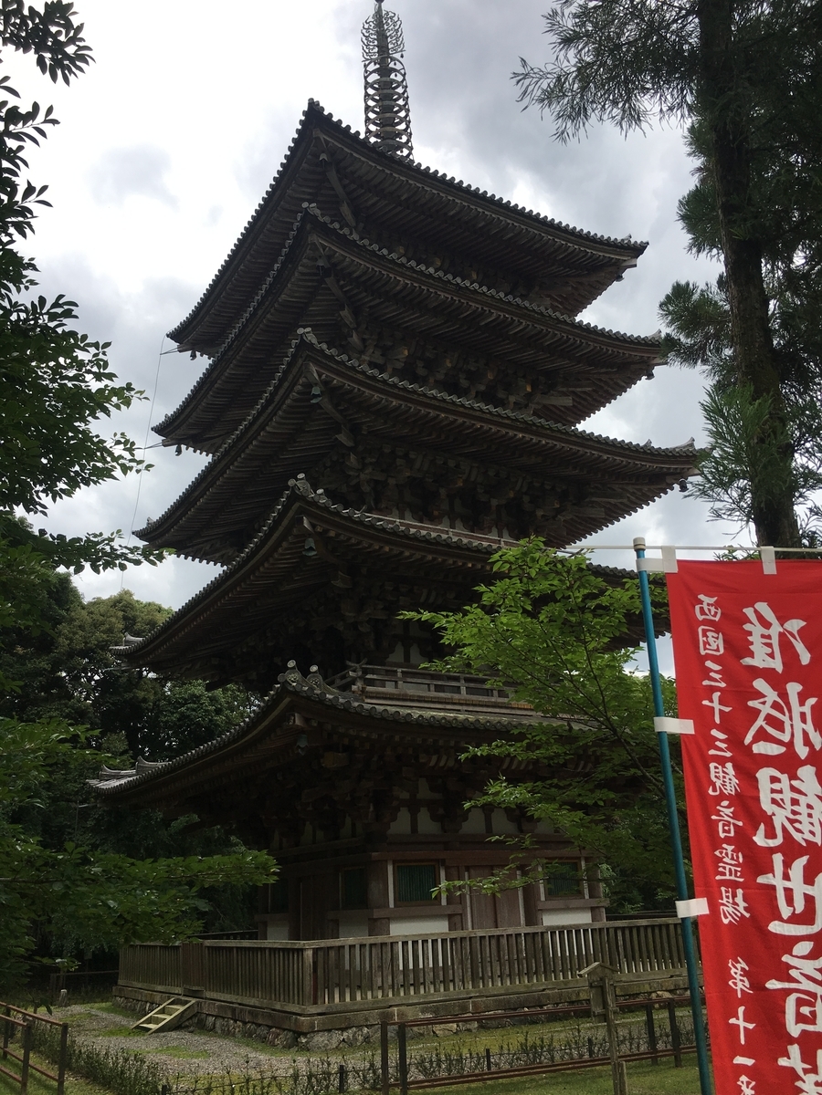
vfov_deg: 61.7
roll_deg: +2.4
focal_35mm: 29
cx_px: 411
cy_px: 548
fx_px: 918
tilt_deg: +20.9
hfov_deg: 48.2
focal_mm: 4.15
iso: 25
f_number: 2.2
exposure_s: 1/610
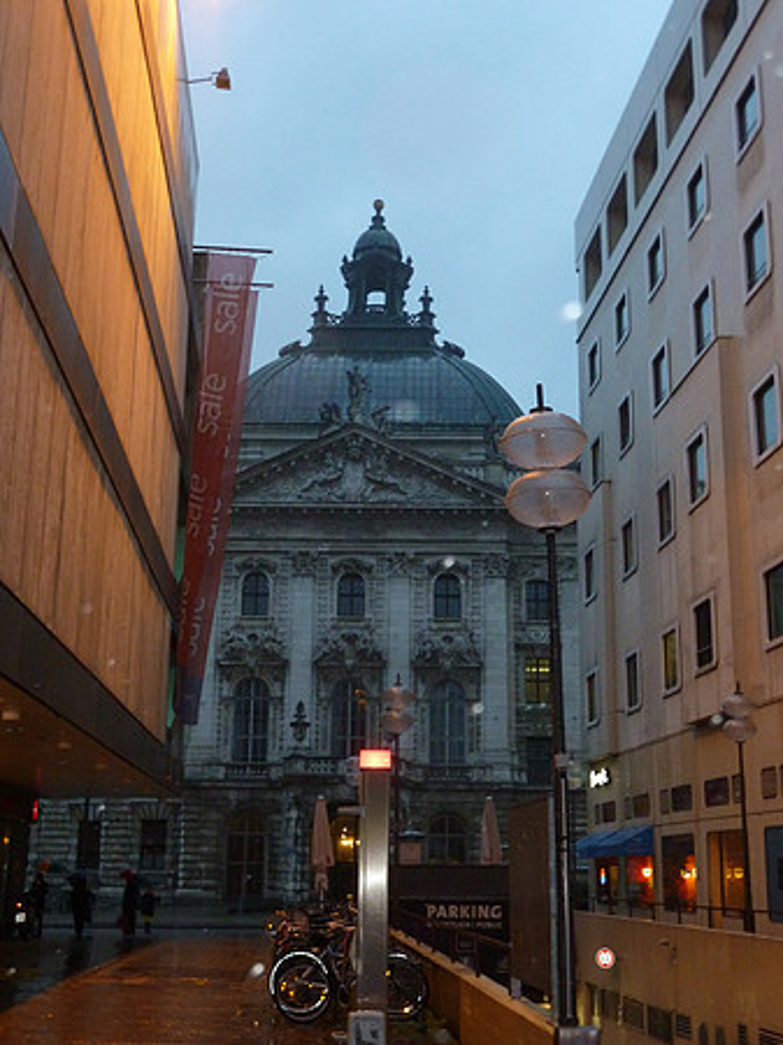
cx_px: 392
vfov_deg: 43.0
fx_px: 1328
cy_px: 522
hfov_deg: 32.8
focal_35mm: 44
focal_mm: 7.3
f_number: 3.7
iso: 400
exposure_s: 1/30
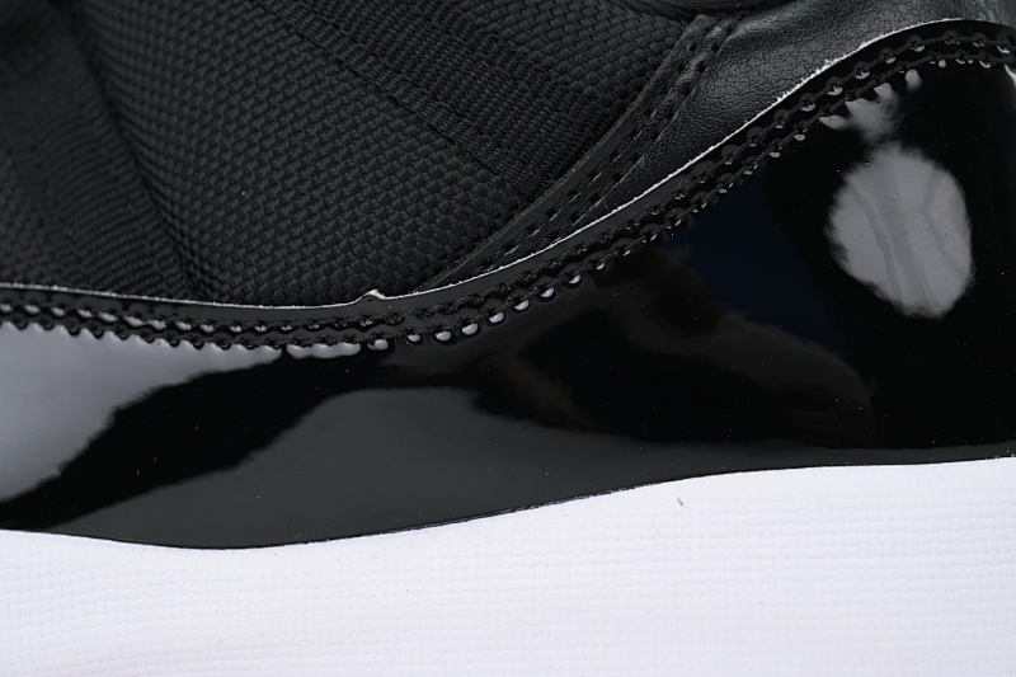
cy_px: 338
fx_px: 2850
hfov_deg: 20.2
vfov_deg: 13.5
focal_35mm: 101
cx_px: 508
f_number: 10
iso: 400
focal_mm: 101
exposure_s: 1/100
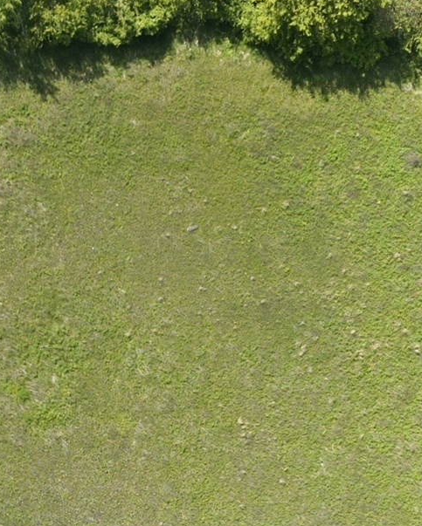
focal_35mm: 97
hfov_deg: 15.7
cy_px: 538
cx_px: 39
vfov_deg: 19.1
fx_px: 1513
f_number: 2.8
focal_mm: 12.3
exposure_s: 1/160
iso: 100
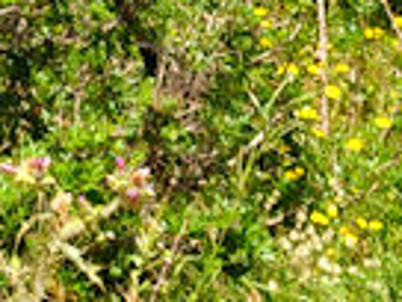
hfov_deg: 8.3
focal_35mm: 229
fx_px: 2659
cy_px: -783
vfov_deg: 5.8
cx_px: -322
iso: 200
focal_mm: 18
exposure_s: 1/320
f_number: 10
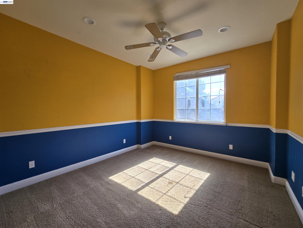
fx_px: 114
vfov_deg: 89.9
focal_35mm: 13
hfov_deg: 106.2
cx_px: 152
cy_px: 114
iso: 50
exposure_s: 1/199
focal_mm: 2.2
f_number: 2.2
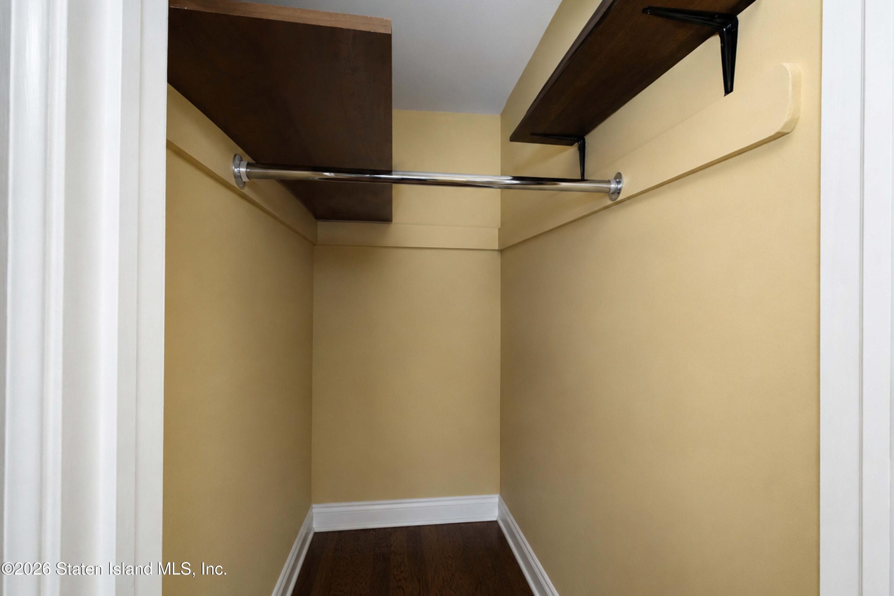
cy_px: 298
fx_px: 372
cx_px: 447
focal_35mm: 15
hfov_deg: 100.4
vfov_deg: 77.3
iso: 2000
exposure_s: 1/60
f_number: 8
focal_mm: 10
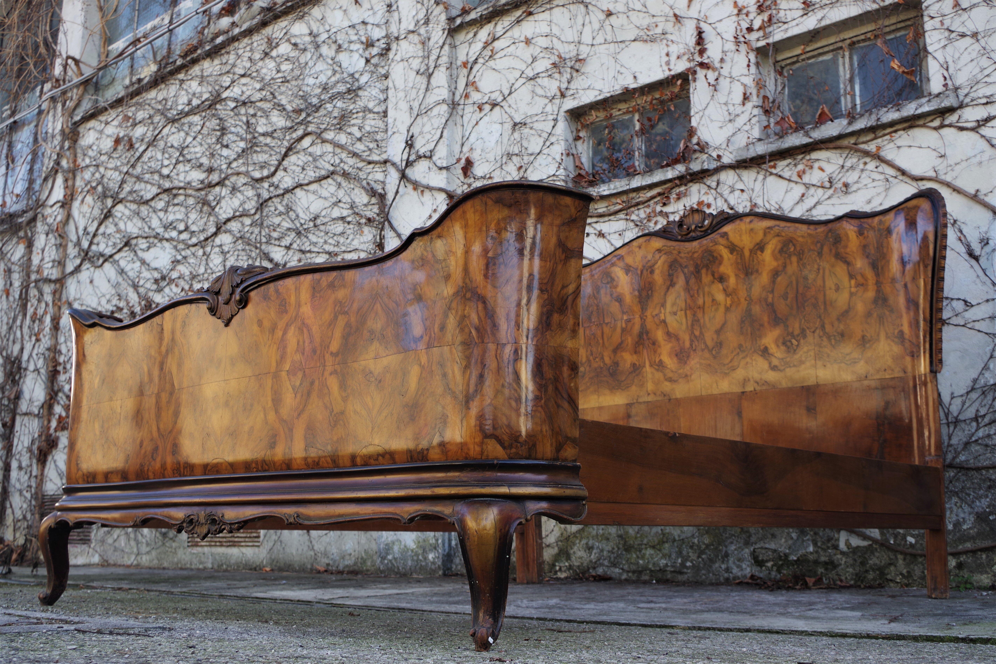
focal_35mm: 36
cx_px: 498
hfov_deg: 53.1
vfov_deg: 36.9
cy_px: 332
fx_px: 996
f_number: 4.5
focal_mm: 24.38
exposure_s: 1/80
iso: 100
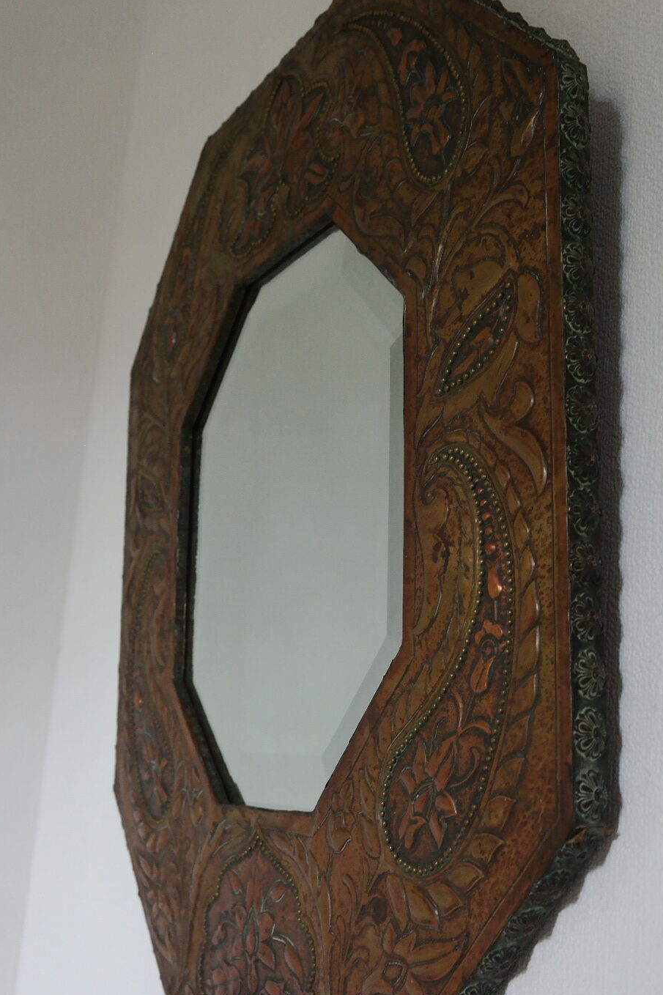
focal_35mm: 42
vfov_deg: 46.3
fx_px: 1160
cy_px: 547
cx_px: 320
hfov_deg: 31.9
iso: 800
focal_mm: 22
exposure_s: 1/40
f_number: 5.6
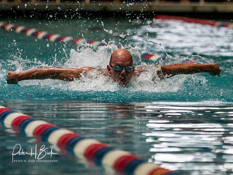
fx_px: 3945
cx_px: 127
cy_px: 80
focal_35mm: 586
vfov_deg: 2.5
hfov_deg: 3.4
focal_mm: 200
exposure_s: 1/1000
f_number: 2.8
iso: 1000
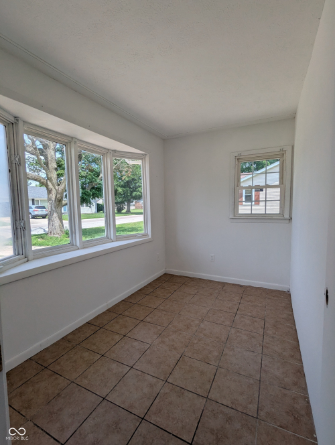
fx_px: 206
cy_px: 222
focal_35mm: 16
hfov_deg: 78.2
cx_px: 168
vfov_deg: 94.4
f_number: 2.2
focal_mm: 2.35
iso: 43
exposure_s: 1/689
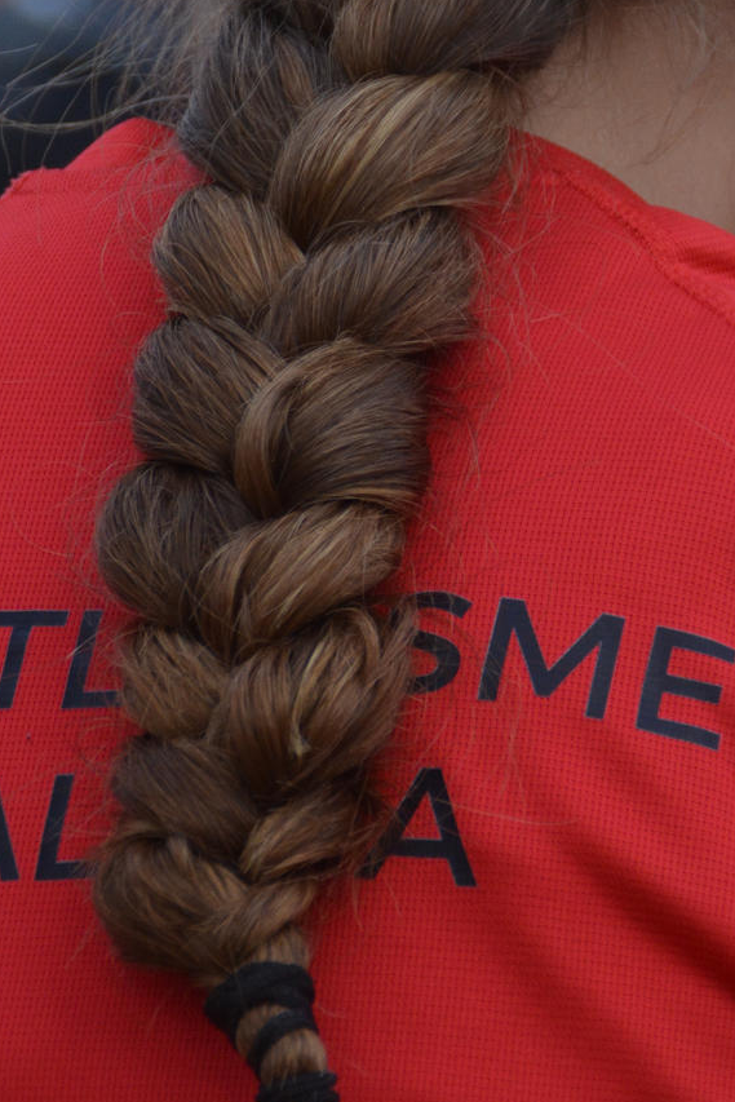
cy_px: 367
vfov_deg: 3.8
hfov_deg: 2.5
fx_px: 16530
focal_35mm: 540
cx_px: 378
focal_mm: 150
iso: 800
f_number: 6.3
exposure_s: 1/640
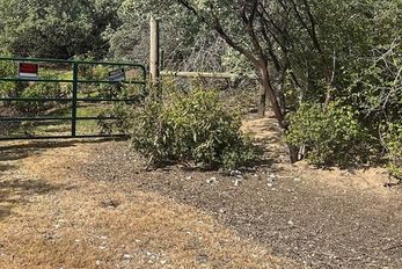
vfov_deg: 29.1
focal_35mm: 46
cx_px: 59
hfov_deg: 40.3
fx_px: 514
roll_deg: -2.9
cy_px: 86
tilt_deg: -1.0
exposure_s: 1/2967
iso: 80
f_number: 1.78
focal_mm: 6.86
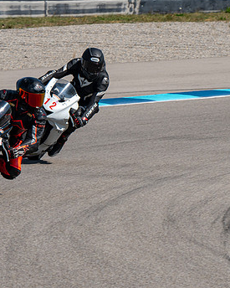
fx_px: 4333
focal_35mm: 509
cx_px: 18
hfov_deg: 3.0
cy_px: 189
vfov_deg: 3.8
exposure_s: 1/200
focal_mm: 200
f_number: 13
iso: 80
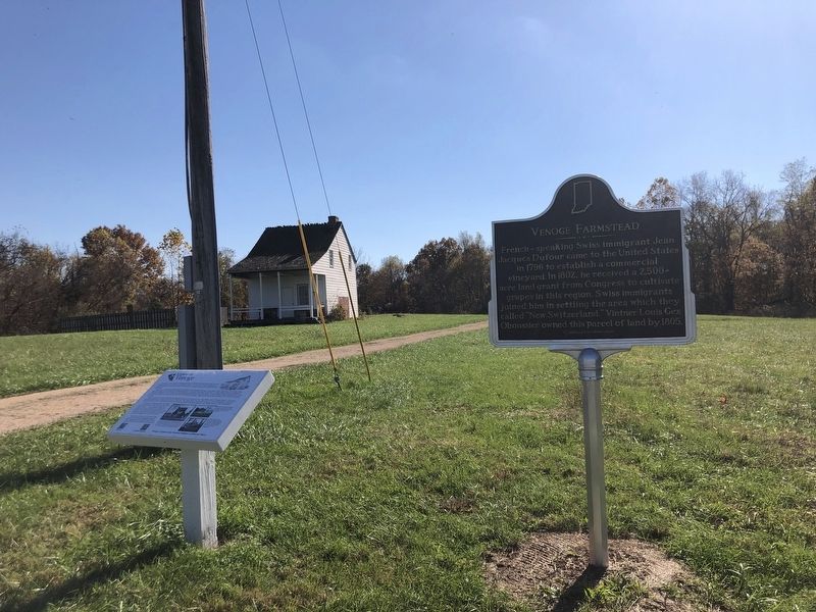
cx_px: 408
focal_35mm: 28
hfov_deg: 63.4
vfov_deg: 49.7
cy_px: 306
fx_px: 660
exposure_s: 1/3247
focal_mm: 4
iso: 20
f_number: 1.8
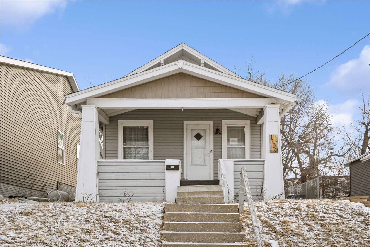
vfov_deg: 38.9
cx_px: 185
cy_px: 124
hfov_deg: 55.8
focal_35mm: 34
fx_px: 349
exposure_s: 1/500
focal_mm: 34
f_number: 8
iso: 400
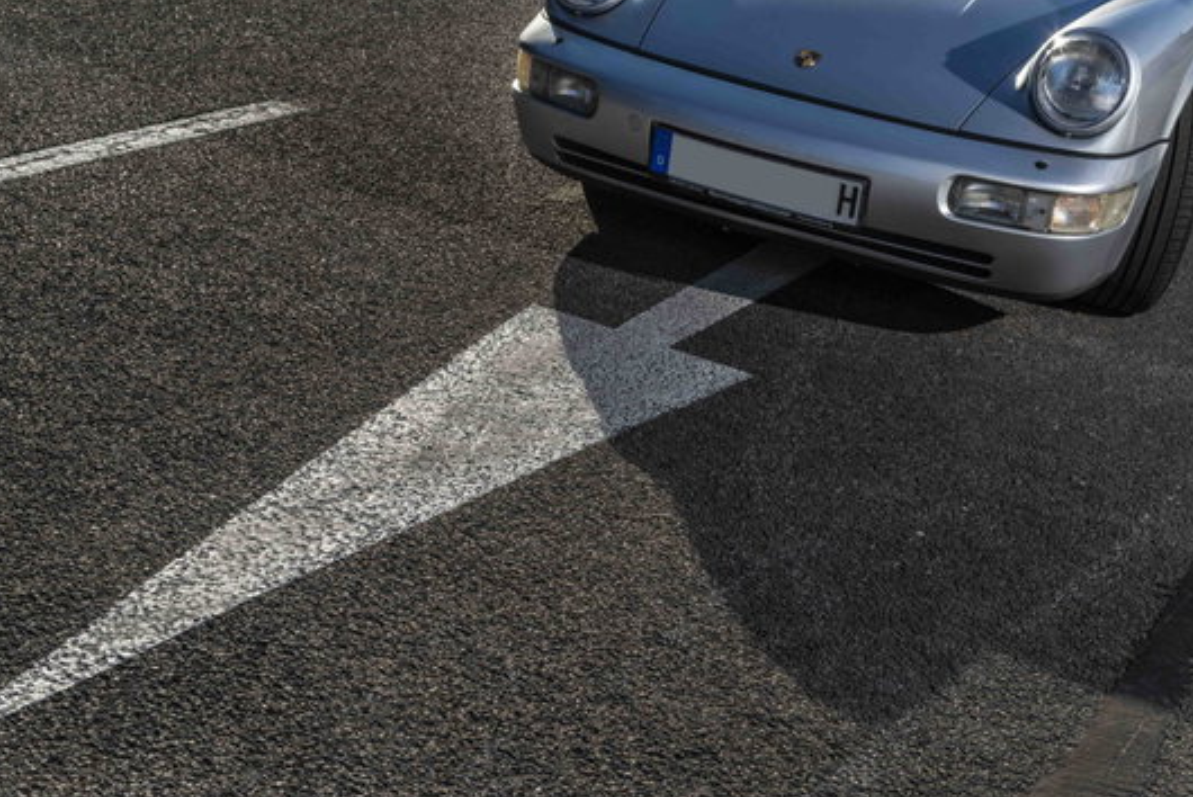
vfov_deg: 23.3
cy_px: 235
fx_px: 1923
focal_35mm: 58
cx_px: 621
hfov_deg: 34.5
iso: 160
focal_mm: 40
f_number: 14
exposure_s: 1/125
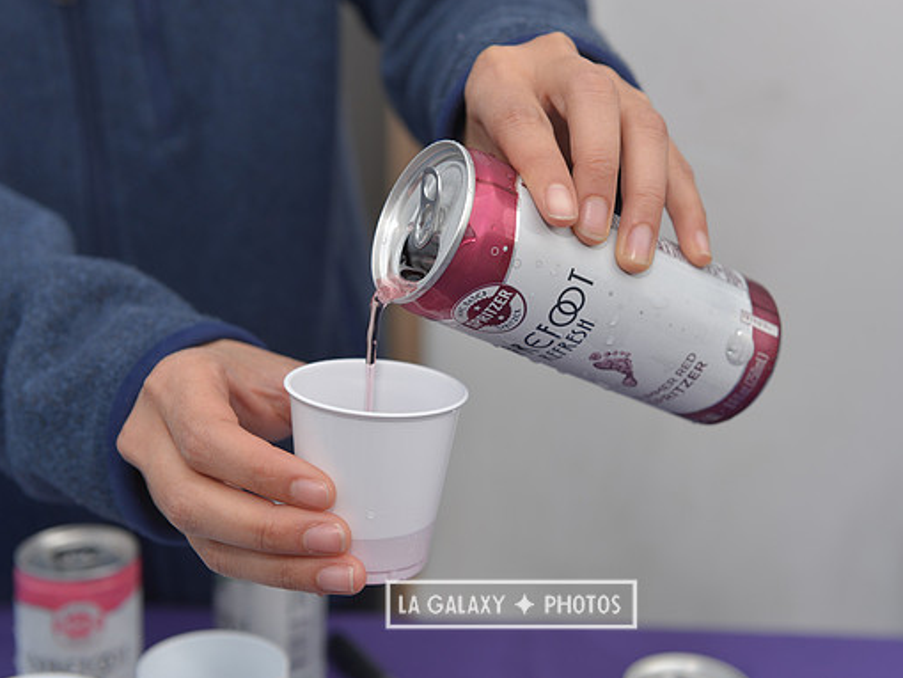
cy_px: 338
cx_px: 511
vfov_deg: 25.7
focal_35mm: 57
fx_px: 1487
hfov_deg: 33.7
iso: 200
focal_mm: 52
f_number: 5
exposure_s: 1/640
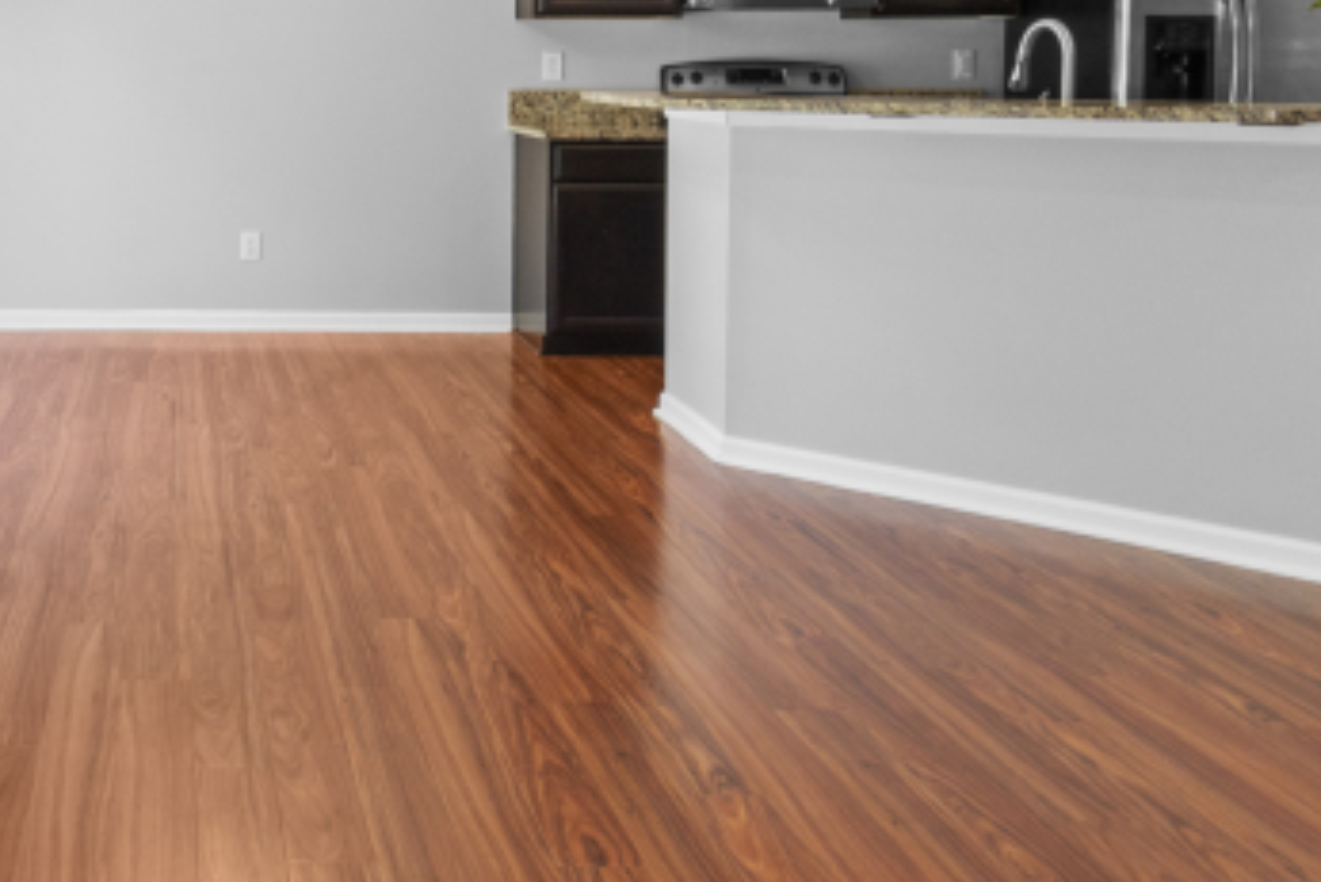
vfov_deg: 33.1
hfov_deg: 44.9
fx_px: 1432
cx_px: 130
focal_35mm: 39
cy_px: 153
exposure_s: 1/8
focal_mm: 12
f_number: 9
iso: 250
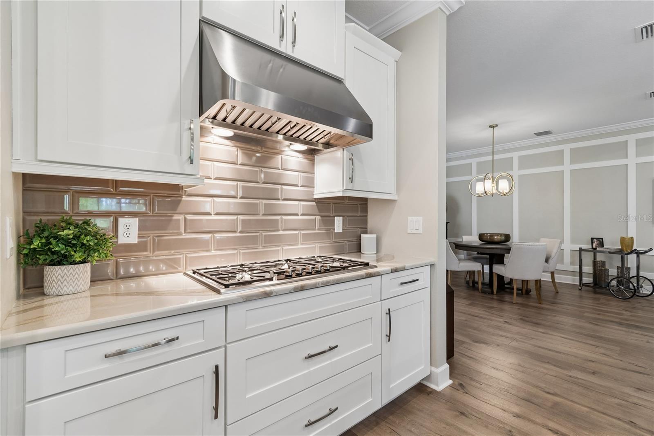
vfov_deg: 77.3
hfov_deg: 100.4
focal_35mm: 15
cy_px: 218
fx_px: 272
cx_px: 327
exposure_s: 1/3.33
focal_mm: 10
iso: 100
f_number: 7.1
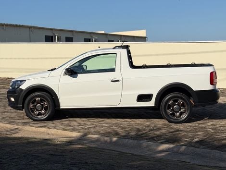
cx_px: 113
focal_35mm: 48
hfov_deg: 39.6
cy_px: 85
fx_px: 314
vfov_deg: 30.3
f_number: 1.78
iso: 50
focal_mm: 6.76
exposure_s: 1/13333
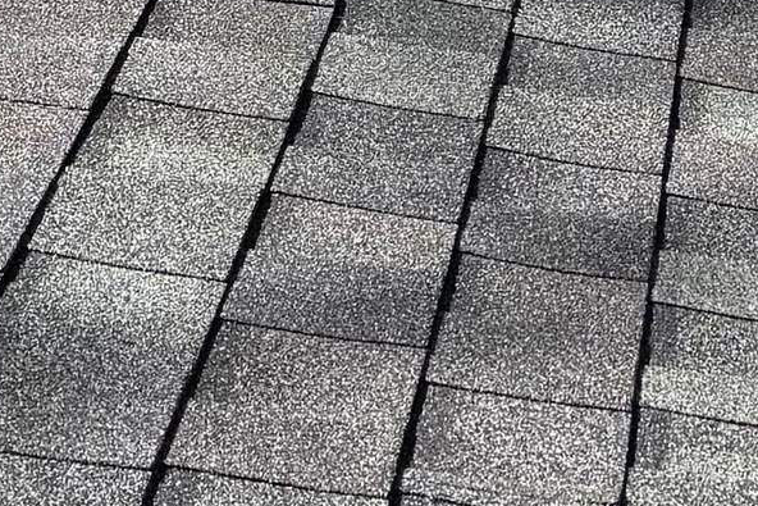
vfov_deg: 8.0
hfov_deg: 11.9
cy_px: -192
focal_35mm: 170
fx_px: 3580
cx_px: 885
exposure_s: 1/2959
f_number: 1.78
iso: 80
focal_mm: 6.76
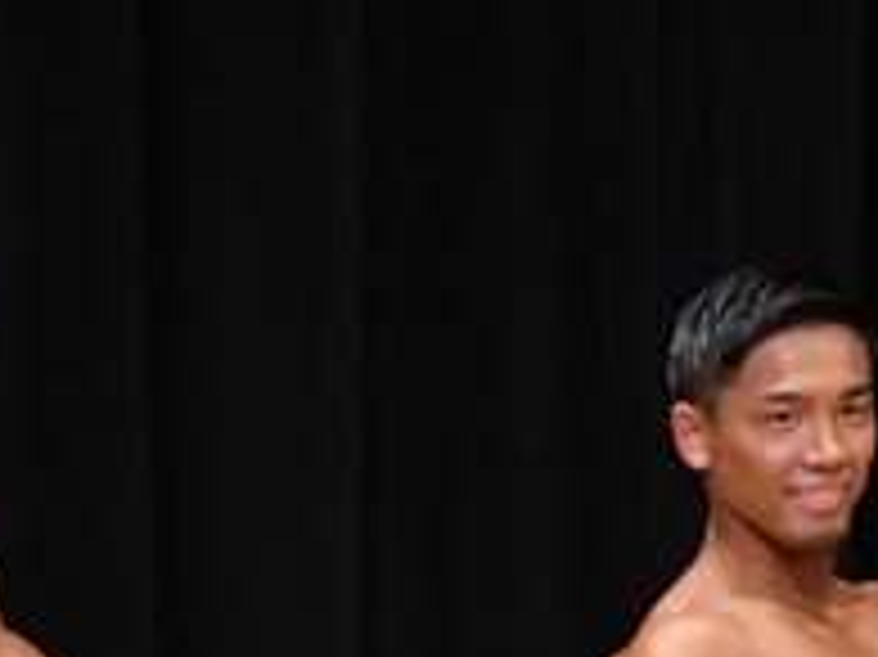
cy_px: 1053
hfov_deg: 1.9
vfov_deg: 1.4
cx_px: -407
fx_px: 26109
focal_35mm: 1030
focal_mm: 180
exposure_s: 1/400
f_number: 5.6
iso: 4000
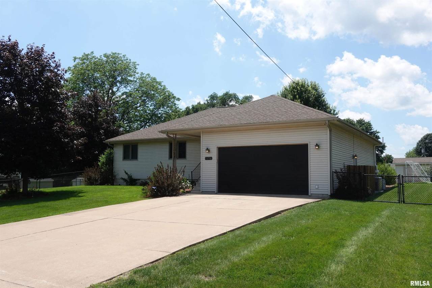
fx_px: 372
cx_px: 216
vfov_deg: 42.3
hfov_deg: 60.3
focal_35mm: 31
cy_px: 144
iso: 125
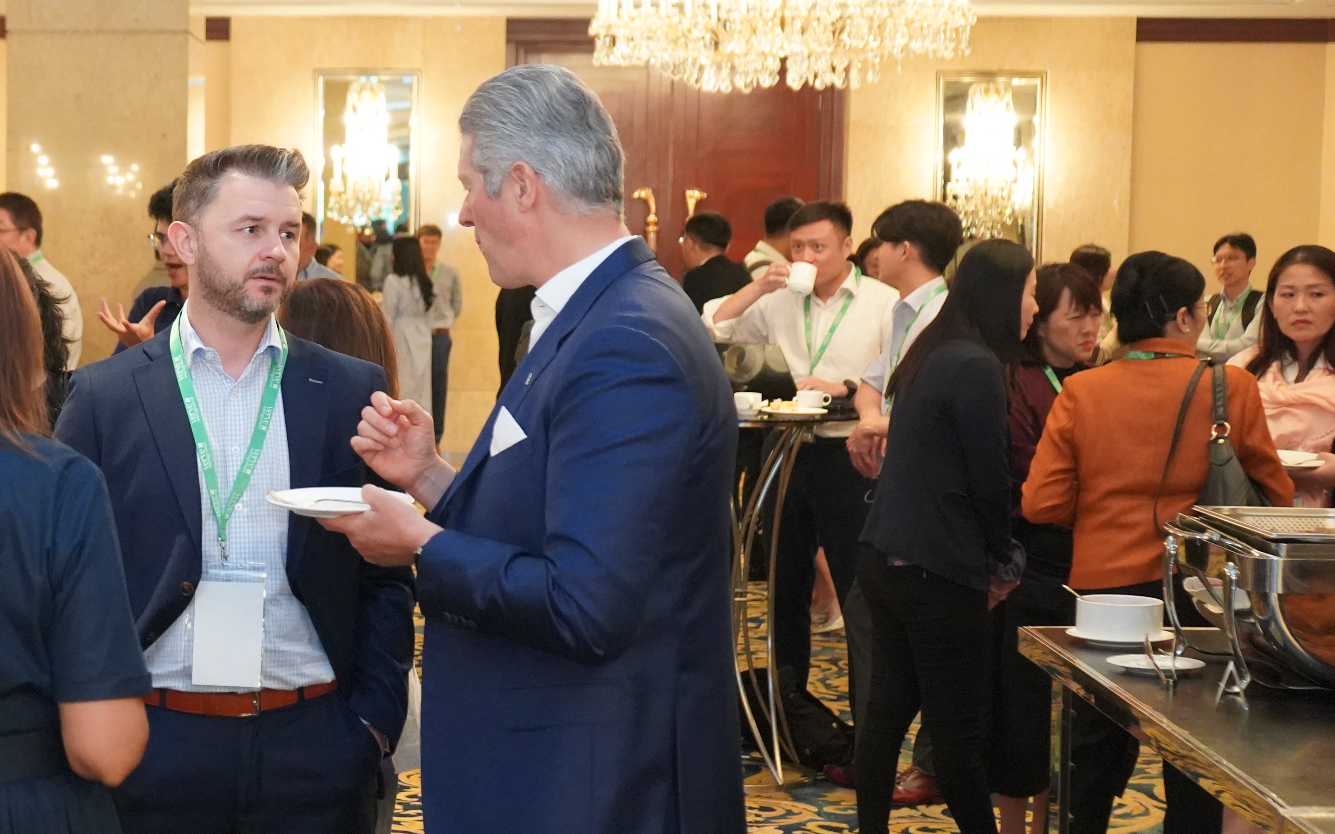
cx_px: 222
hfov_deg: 27.2
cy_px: 476
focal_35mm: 74
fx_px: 2692
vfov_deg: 17.6
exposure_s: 1/160
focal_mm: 42
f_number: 4.5
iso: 10000
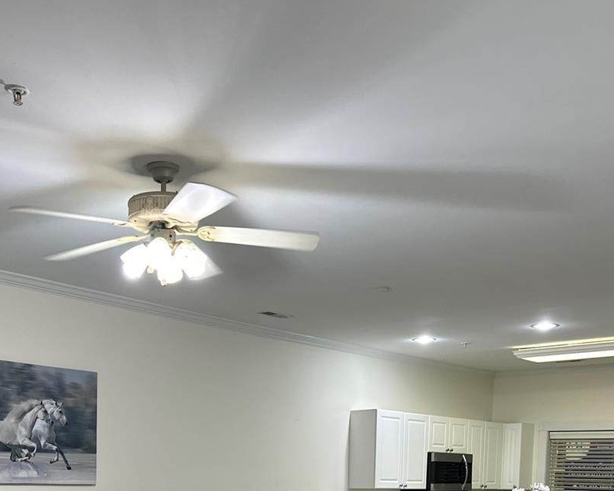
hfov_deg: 40.9
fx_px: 818
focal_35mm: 45
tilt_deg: -3.2
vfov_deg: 30.3
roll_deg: -0.6
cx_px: 231
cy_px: 526
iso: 200
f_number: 1.78
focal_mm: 6.86
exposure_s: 1/120
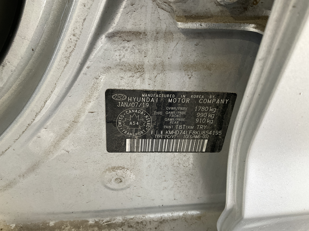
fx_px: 259
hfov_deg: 61.7
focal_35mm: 29
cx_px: 154
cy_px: 116
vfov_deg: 48.2
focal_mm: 3
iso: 80
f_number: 1.8
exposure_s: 1/60
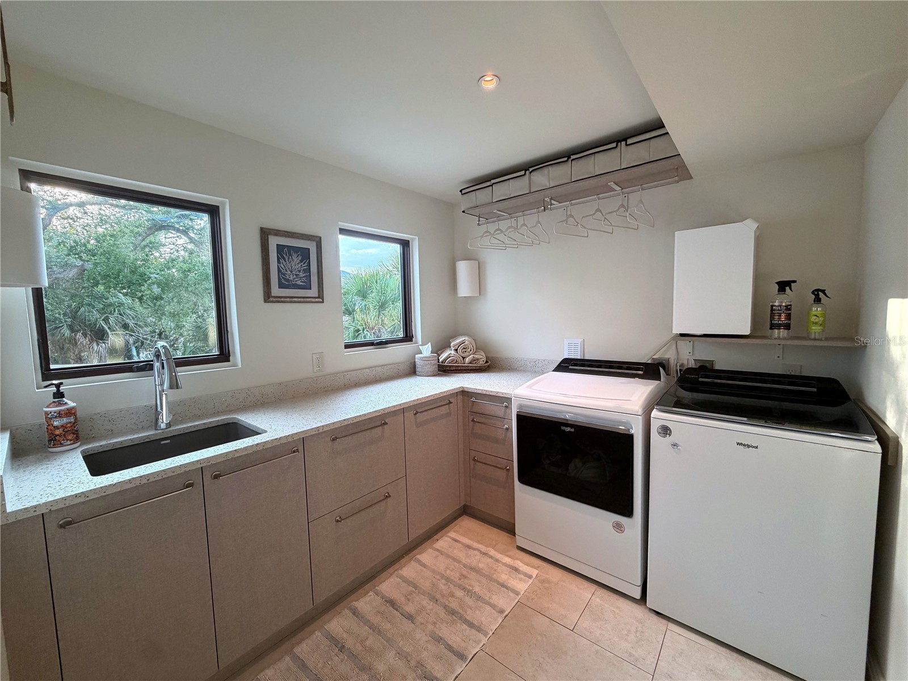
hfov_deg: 102.1
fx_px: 367
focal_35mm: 14
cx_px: 454
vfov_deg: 85.7
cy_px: 340
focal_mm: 2.2
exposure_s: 1/120
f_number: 2.2
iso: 160
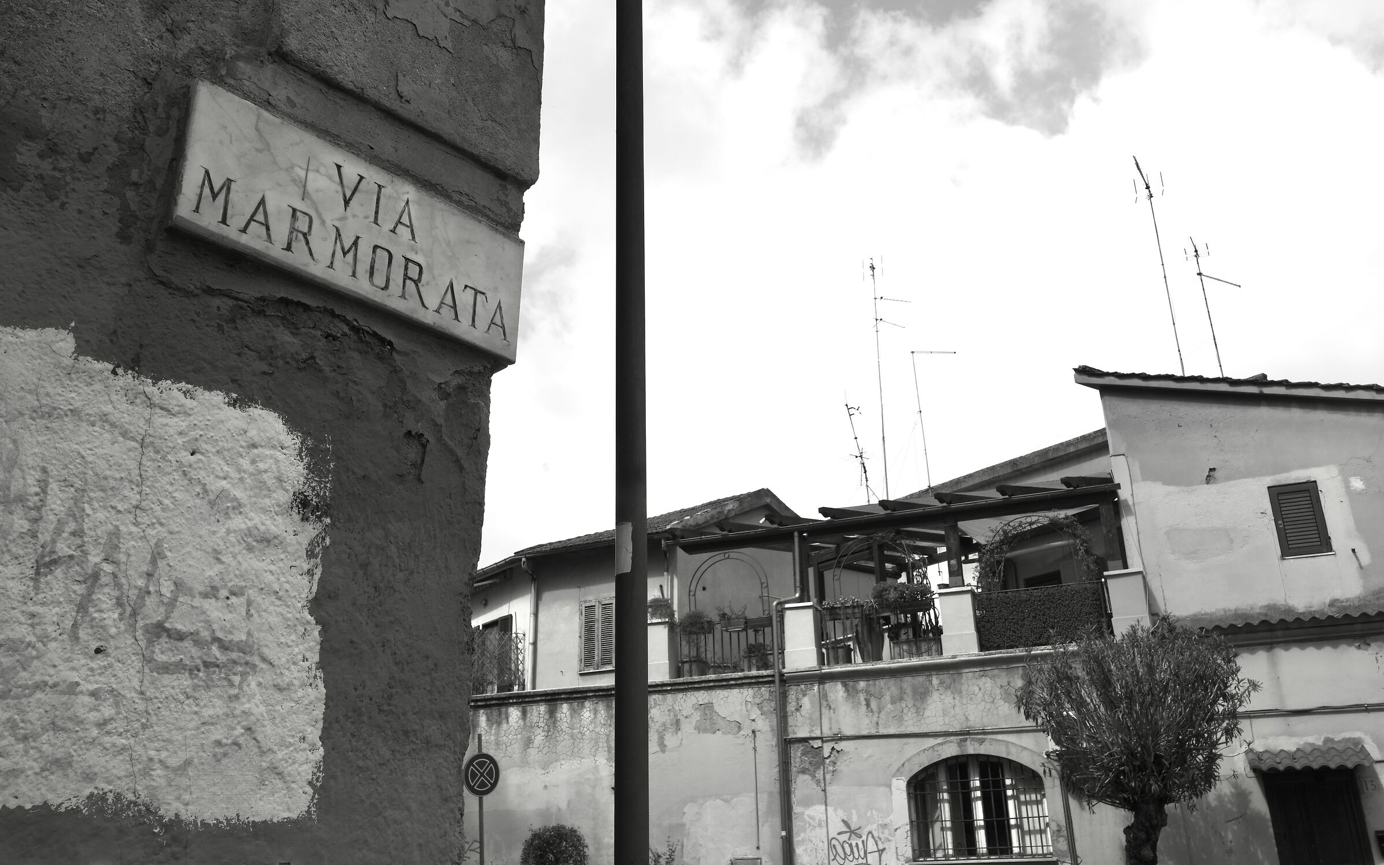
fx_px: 1207
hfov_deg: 59.7
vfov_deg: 39.4
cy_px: 377
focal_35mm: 32
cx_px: 691
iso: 100
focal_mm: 15
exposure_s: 1/320
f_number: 8
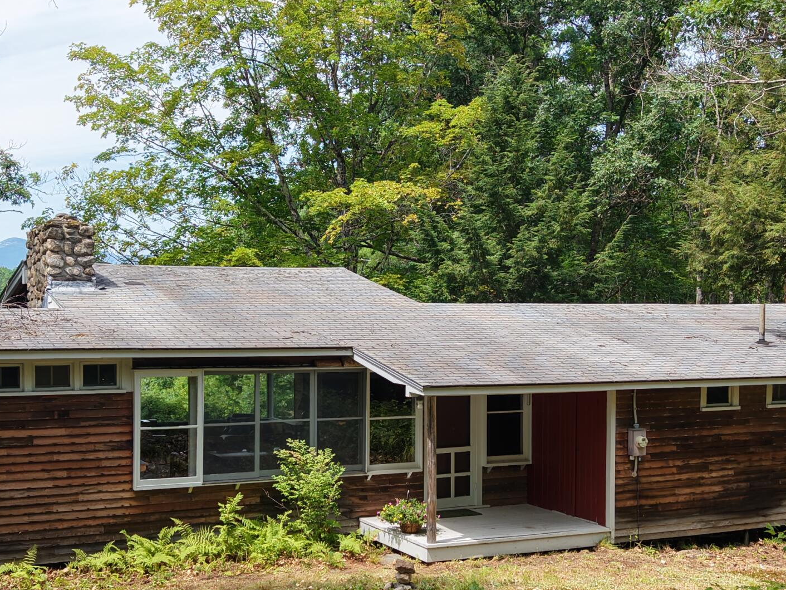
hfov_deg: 37.5
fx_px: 1158
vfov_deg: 28.5
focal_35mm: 51
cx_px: 355
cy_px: 360
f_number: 1.8
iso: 100
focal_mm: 8.67
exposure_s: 1/725
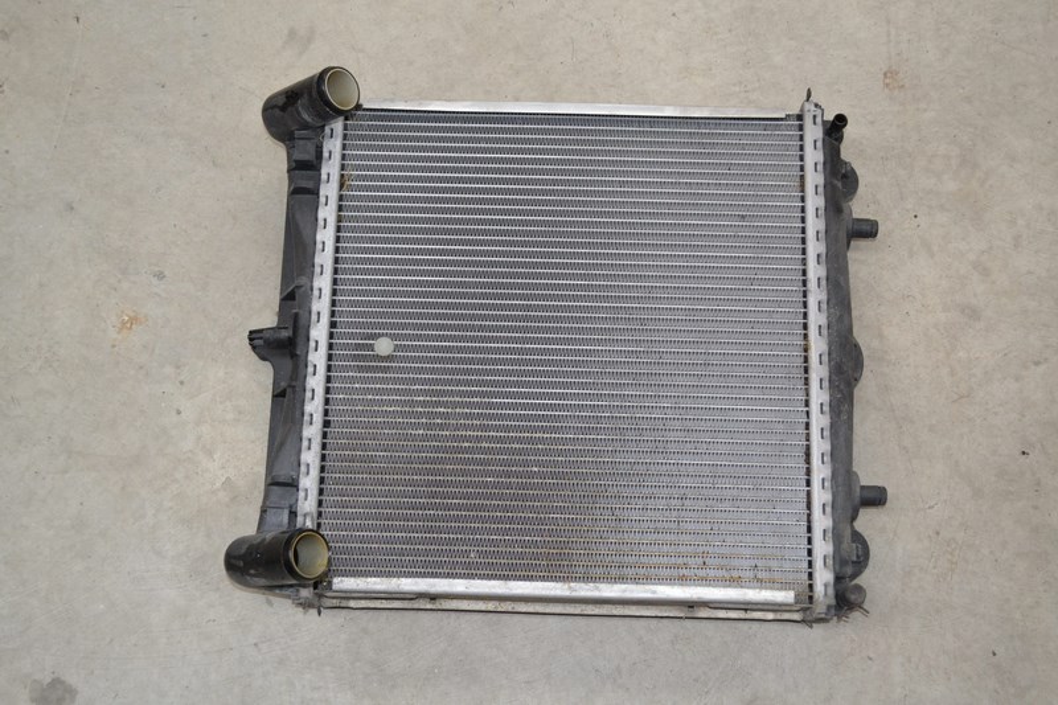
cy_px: 352
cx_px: 529
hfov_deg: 41.1
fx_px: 1410
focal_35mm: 48
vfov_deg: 28.1
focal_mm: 32
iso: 1400
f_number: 4.8
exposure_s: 1/60
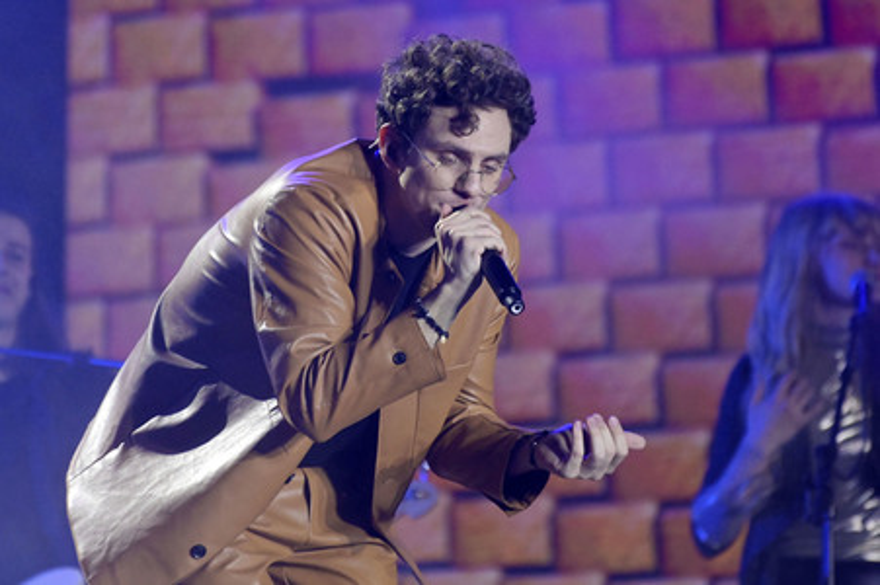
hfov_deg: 4.1
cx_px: 440
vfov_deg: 2.7
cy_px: 292
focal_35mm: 500
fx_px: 12213
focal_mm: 500
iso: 12800
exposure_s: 1/1000
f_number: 5.6
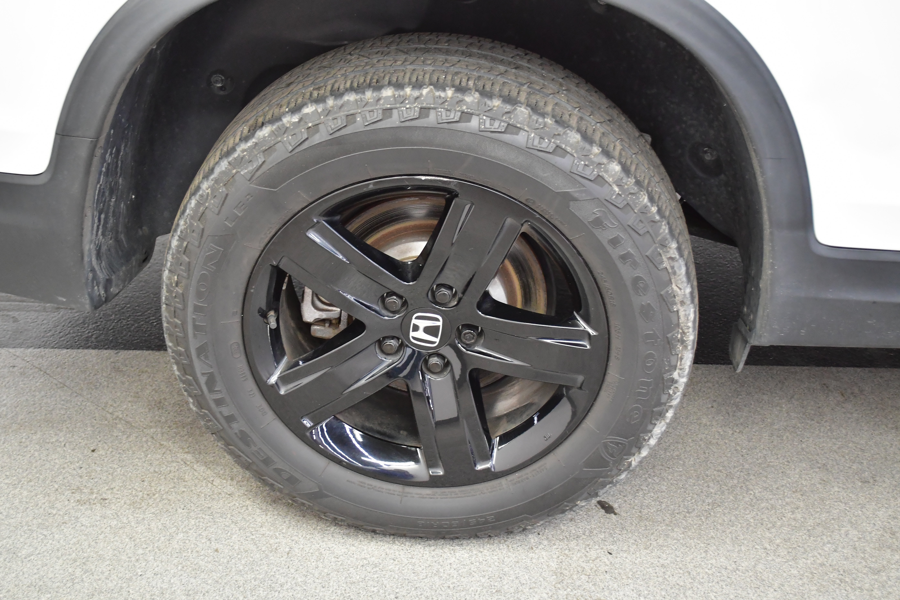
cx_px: 450
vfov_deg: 28.1
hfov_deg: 41.1
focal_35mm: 48
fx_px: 1200
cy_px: 300
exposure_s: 1/40
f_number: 4.8
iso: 2200
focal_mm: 32
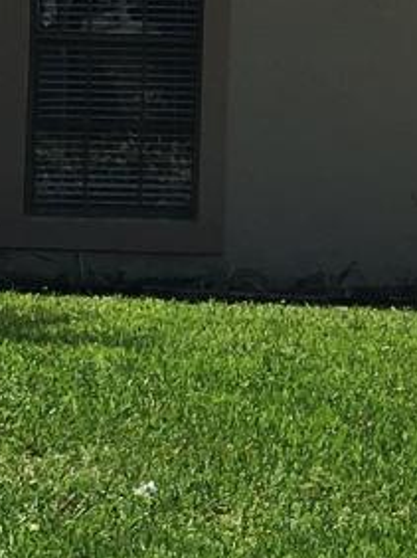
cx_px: 628
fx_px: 3314
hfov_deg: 7.1
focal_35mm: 206
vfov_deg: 9.6
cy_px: 135
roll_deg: -1.3
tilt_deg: -1.1
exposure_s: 1/1637
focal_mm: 4.15
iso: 25
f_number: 2.2
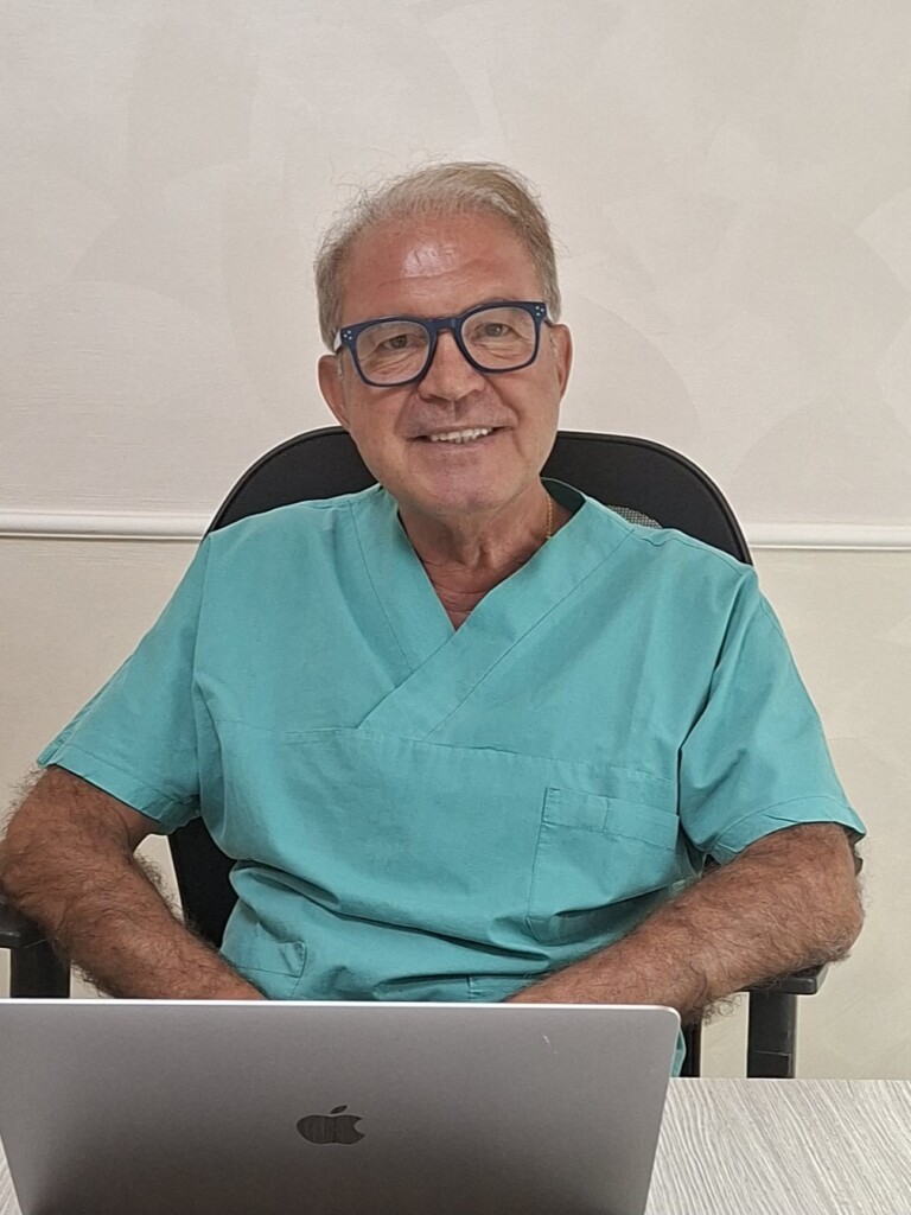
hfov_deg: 58.9
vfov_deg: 73.9
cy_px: 608
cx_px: 456
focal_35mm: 23
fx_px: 807
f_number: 1.8
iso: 200
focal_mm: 5.54
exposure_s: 1/50
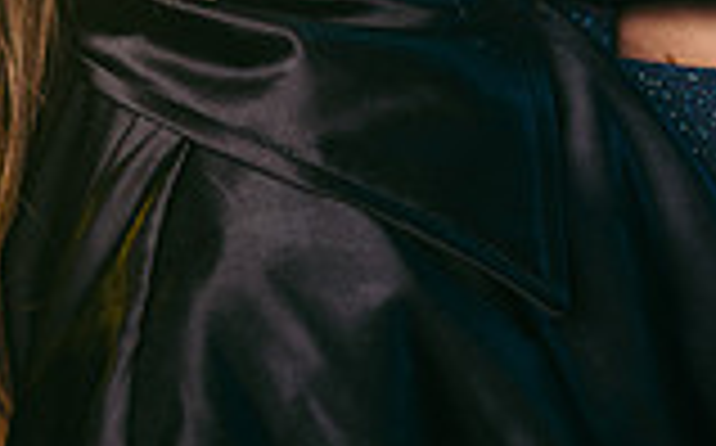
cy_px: -81
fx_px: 1579
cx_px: 468
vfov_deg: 15.5
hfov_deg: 25.4
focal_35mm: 81
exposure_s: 1/100
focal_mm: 28
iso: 400
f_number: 4
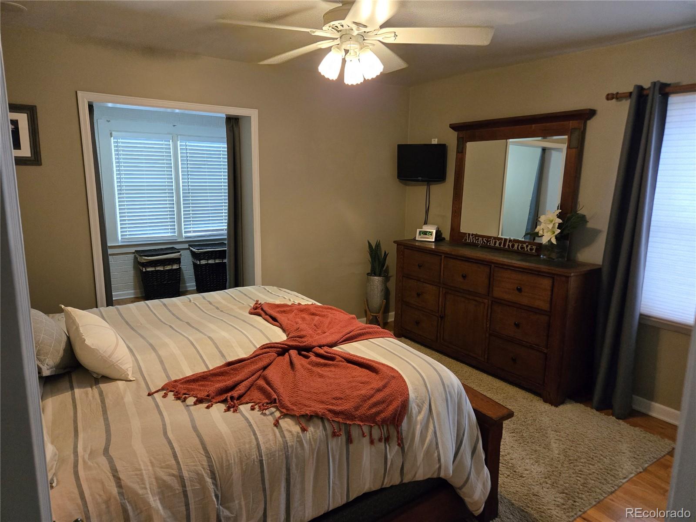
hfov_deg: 73.9
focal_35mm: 23
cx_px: 348
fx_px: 462
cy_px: 261
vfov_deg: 58.9
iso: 1000
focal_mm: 5.4
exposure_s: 1/120
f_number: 1.8
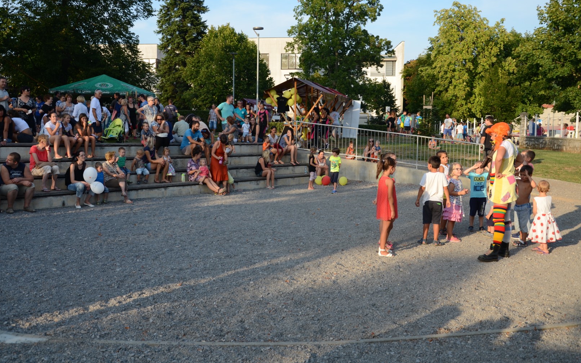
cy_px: 172
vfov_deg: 33.1
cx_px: 288
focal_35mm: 39
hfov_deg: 50.9
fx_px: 610
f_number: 6.3
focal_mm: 25
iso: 100
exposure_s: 1/160
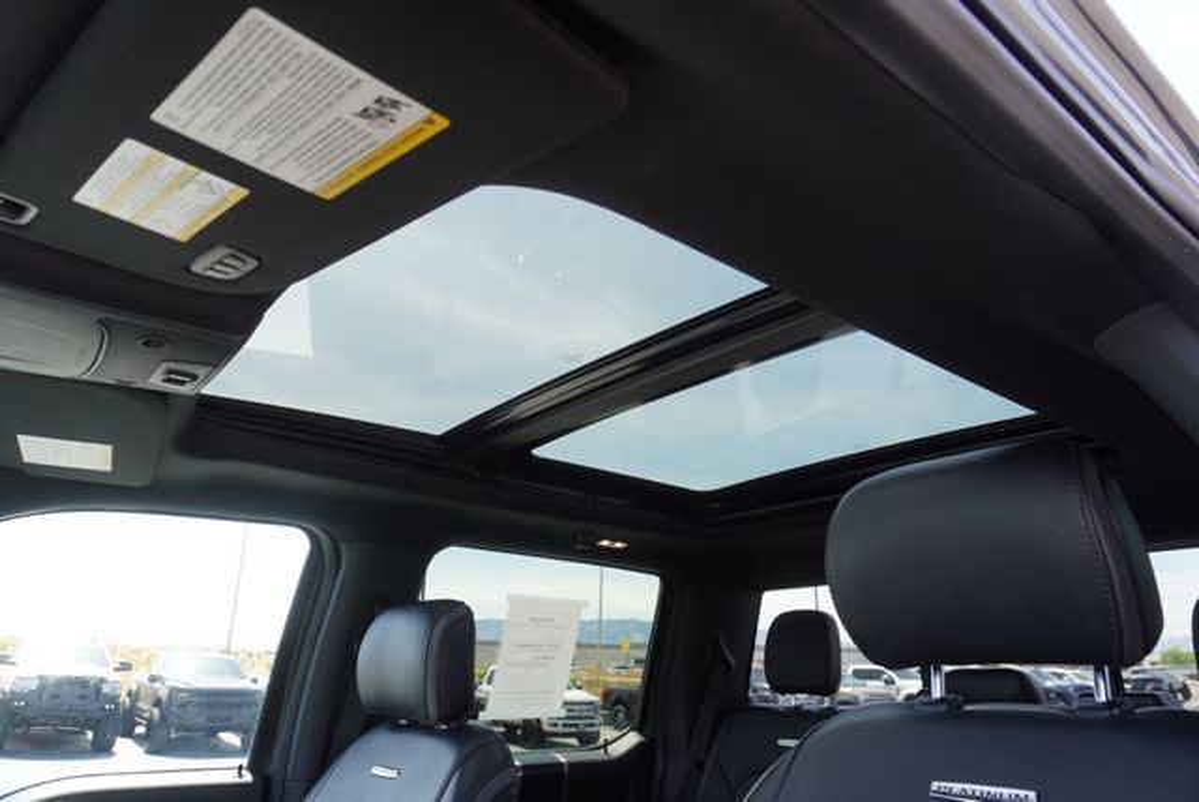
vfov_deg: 53.2
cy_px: 401
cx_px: 600
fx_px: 800
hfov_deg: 73.7
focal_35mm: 24
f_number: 4.5
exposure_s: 1/80
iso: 100
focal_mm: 16
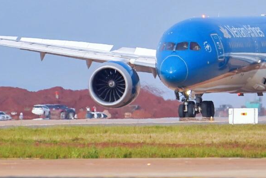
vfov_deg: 1.0
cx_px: 265
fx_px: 9733
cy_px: 42
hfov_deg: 1.6
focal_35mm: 1317
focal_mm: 400
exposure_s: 1/3200
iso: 1000
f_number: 5.6
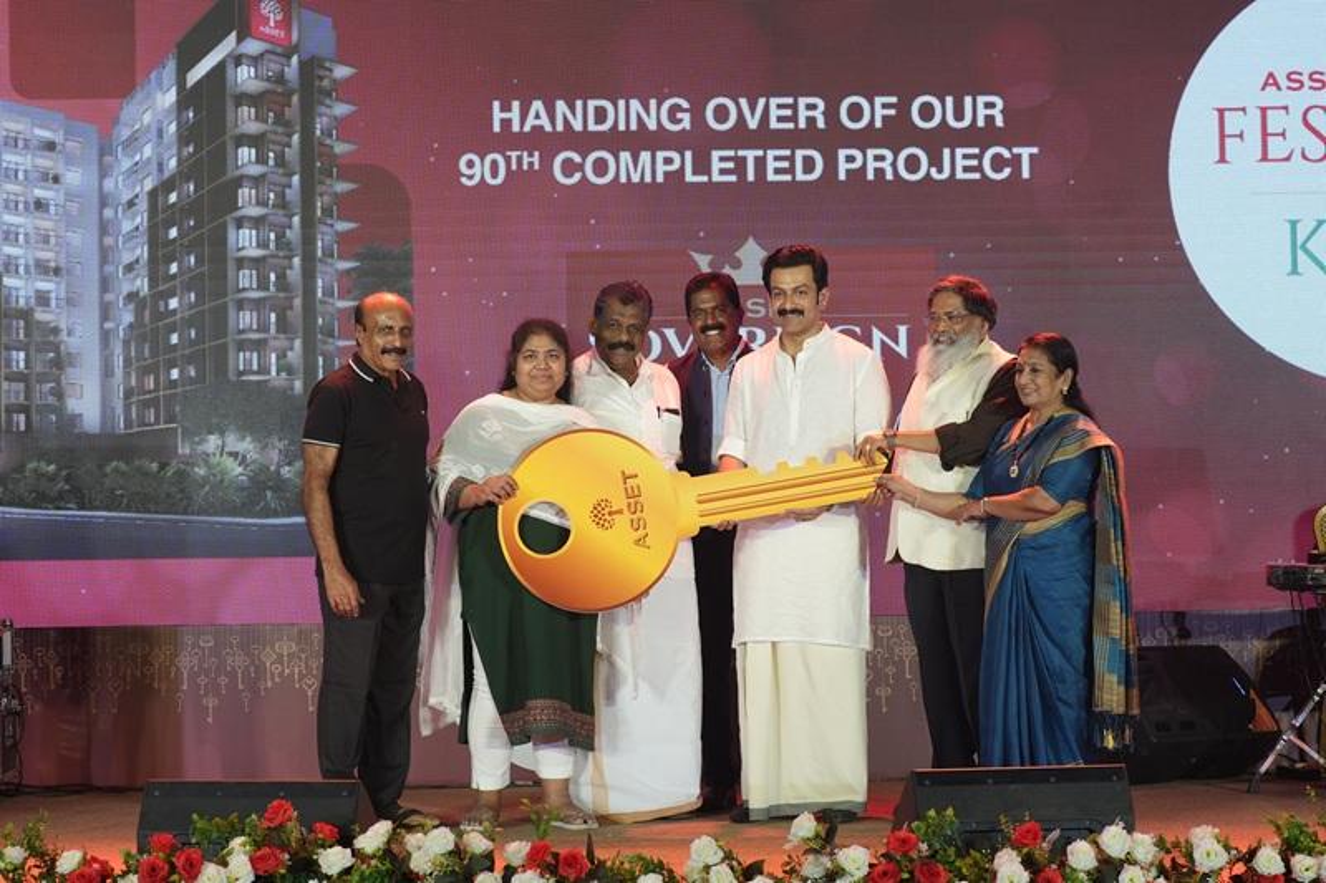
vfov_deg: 18.2
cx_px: 663
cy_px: 442
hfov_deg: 27.0
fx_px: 2762
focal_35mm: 75
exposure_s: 1/160
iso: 1000
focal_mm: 50
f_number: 5
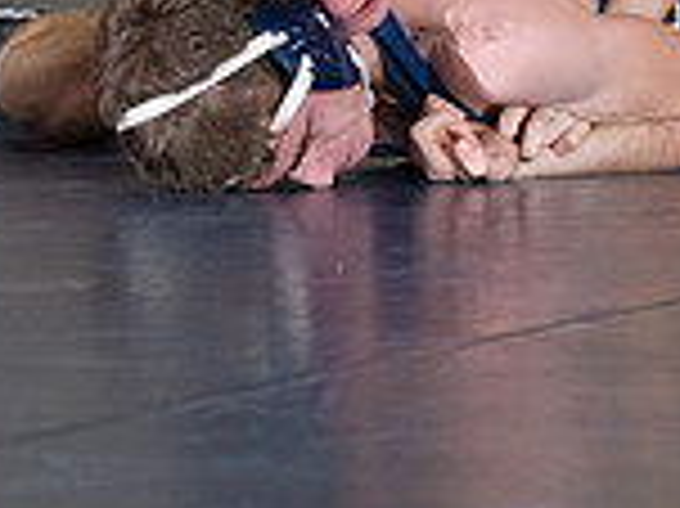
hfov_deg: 2.8
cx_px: 446
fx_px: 14113
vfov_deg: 2.1
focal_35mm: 719
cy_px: -187
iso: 1250
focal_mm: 195
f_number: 5.6
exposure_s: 1/250
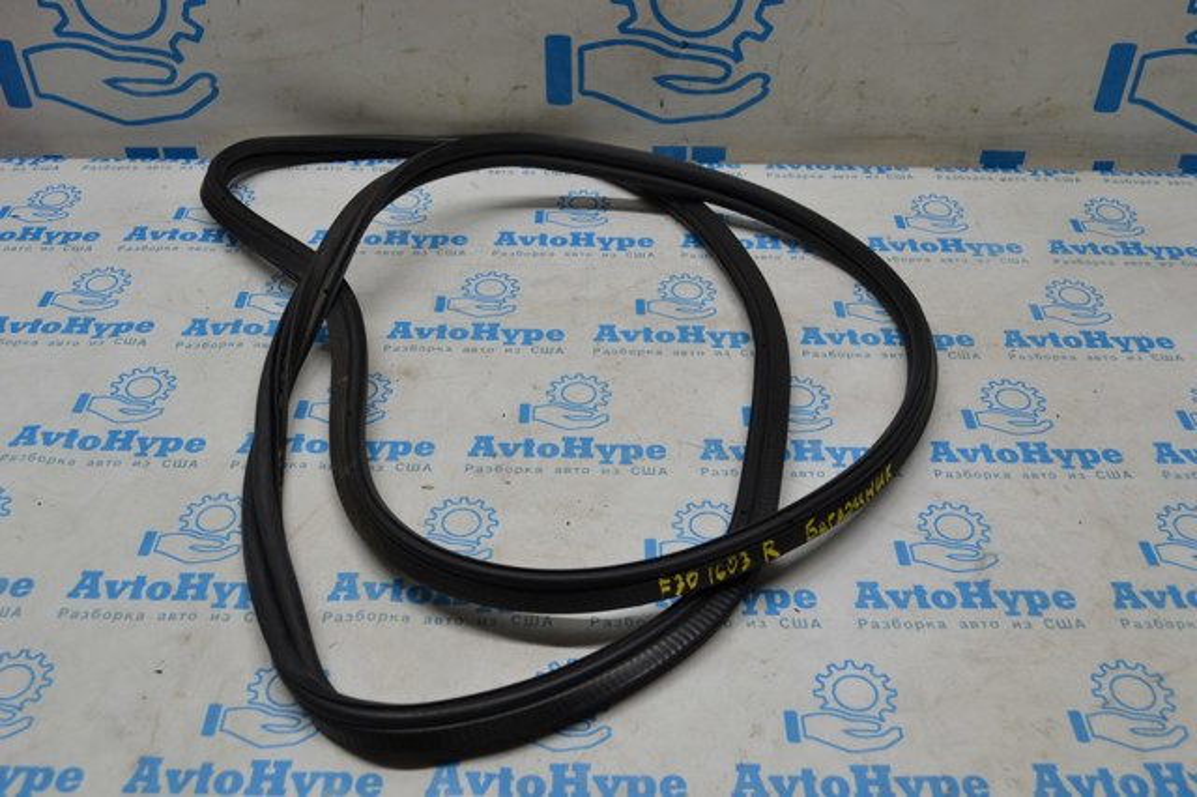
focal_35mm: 36
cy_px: 398
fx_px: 1196
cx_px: 598
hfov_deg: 53.2
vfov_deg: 36.8
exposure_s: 1/100
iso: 400
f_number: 5.6
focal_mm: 24
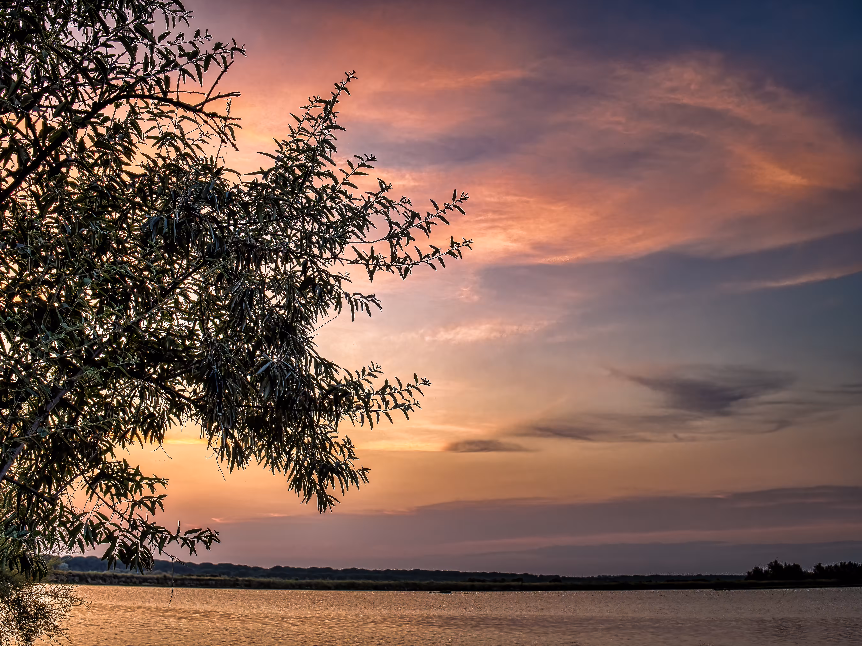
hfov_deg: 48.9
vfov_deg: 37.7
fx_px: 946
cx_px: 389
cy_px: 323
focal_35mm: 38
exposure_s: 1/200
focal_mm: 23
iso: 1600
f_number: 6.4
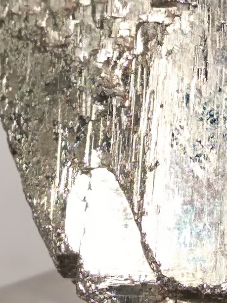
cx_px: 261
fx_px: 595
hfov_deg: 20.4
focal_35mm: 68
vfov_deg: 27.4
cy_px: 20
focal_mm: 3.54
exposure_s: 1/121
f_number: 2
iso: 100
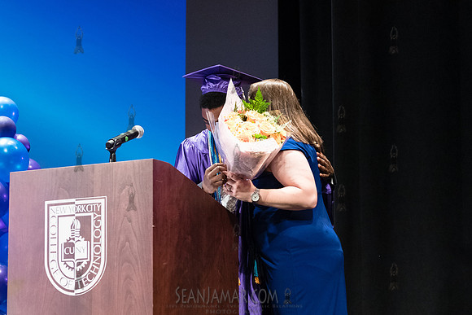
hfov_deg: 32.3
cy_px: 210
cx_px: 224
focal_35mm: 62
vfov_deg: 21.8
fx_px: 815
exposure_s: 1/200
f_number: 3.5
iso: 4000
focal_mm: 45
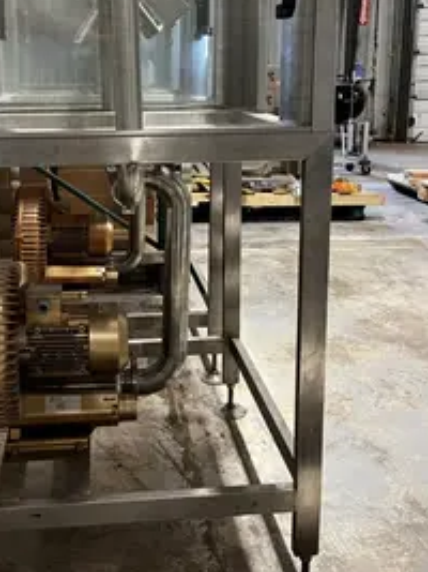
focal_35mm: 39
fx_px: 643
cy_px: 180
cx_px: 143
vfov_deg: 46.9
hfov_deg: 36.4
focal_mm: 5.1
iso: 400
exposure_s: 1/40
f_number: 1.6
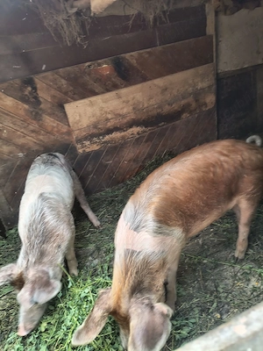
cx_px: 132
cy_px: 176
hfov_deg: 53.1
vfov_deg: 67.3
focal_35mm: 26
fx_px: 263
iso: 120
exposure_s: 1/50.3
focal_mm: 4.81
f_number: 1.8
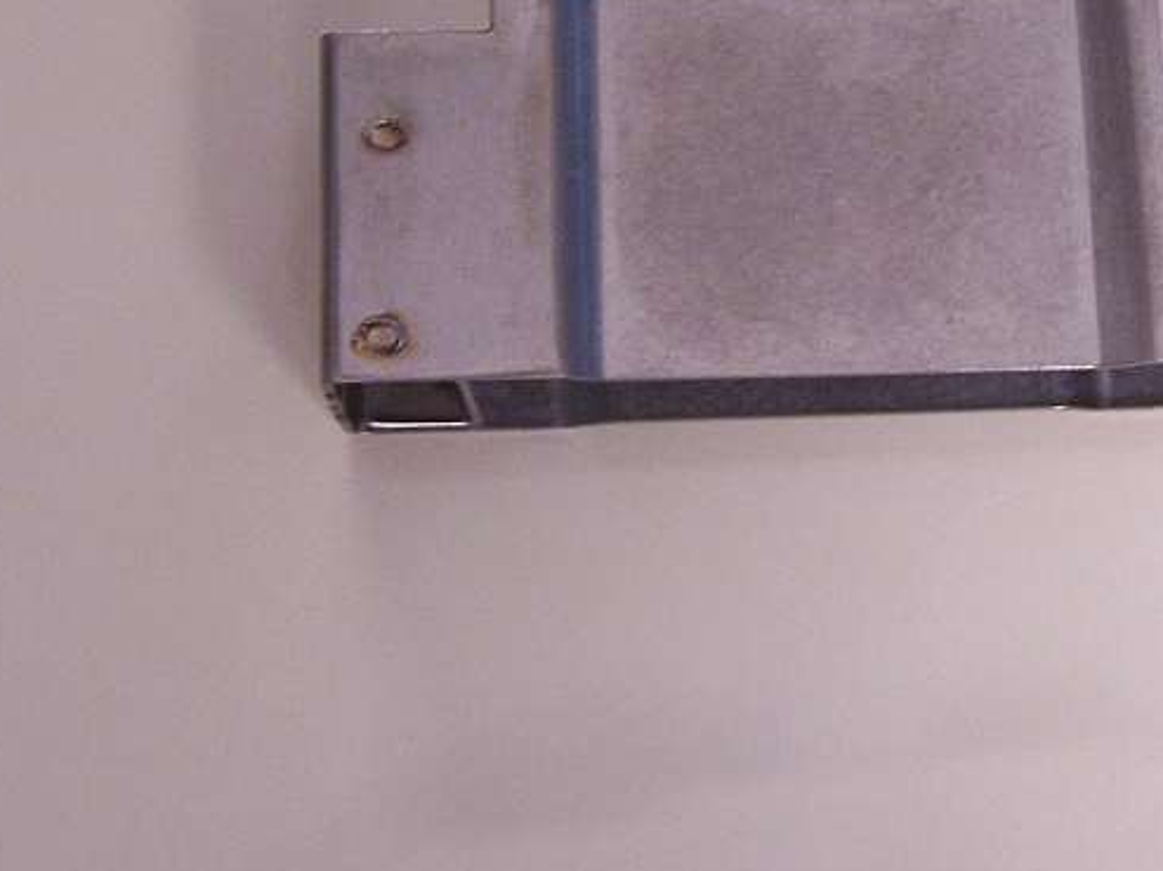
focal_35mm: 79
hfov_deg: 24.6
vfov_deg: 18.5
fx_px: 2652
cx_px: 795
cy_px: 170
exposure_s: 1/10
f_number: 2.8
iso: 140
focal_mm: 6.3
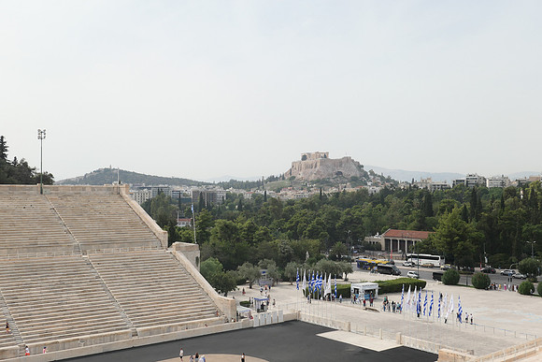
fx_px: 617
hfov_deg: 47.4
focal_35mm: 41
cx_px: 271
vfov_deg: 32.6
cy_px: 181
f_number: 5.6
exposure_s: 1/1000
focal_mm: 15.1
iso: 200
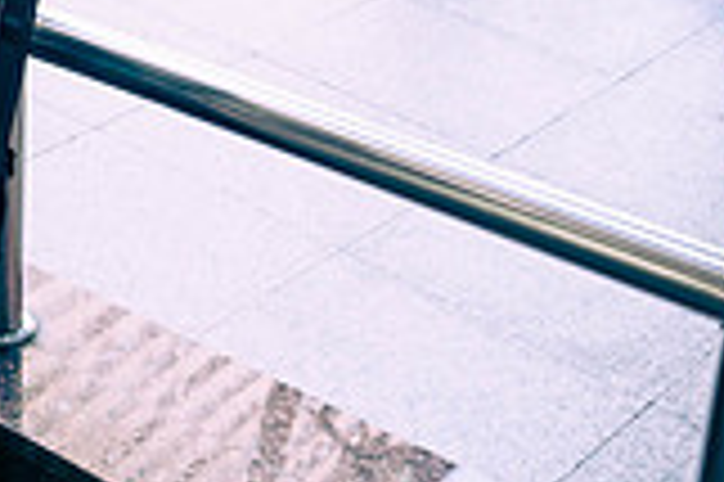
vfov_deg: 14.7
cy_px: -74
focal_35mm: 90
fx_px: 1808
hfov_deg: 20.0
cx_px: -315
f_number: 2.8
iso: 200
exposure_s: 1/160
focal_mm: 12
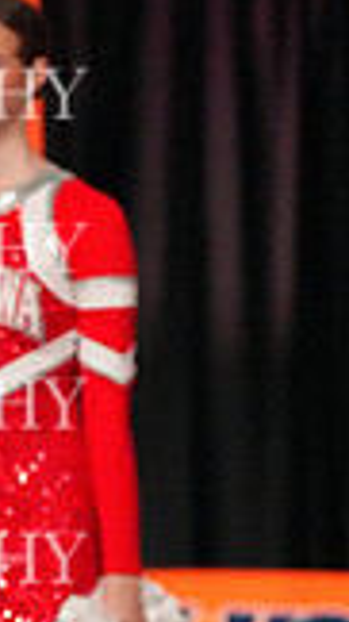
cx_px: -468
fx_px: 18495
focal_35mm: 1123
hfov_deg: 1.1
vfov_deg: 1.9
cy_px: 635
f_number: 3.5
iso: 16000
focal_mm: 300
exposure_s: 1/1250
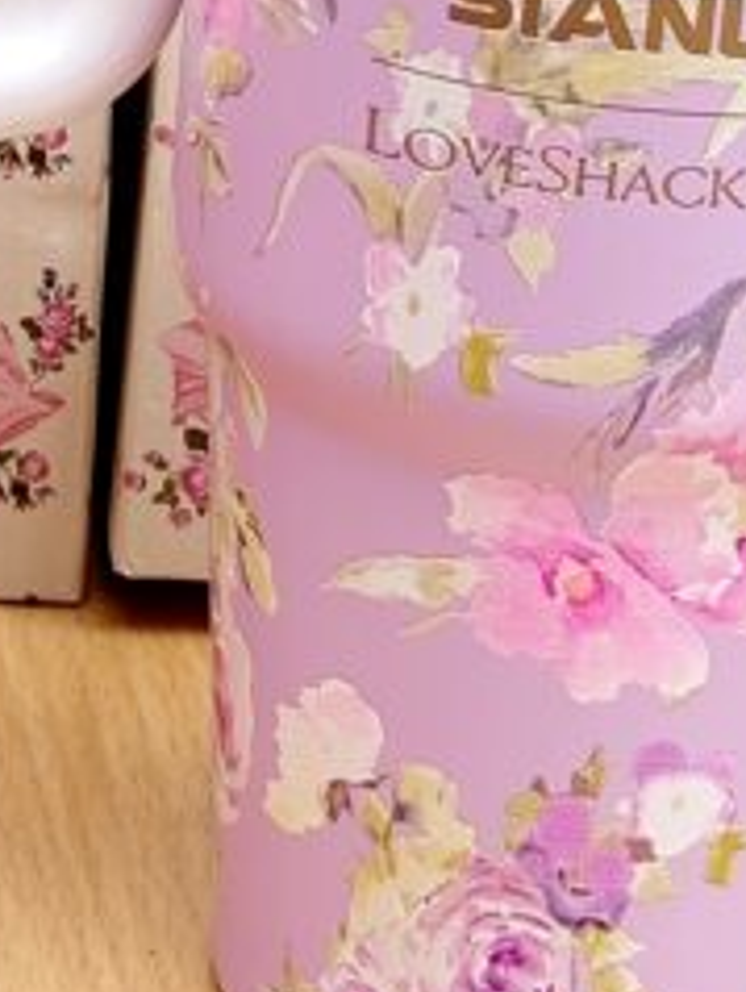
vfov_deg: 16.0
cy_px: 50
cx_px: 54
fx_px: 3471
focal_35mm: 121
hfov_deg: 12.2
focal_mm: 5.24
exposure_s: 1/296
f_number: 1.7
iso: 50
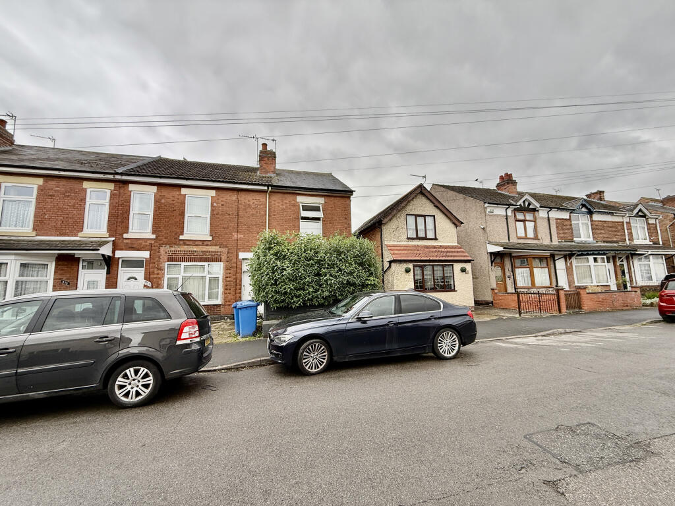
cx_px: 338
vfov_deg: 85.7
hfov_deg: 102.1
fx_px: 273
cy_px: 253
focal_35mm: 14
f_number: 2.2
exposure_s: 1/355
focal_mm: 2.22
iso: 50
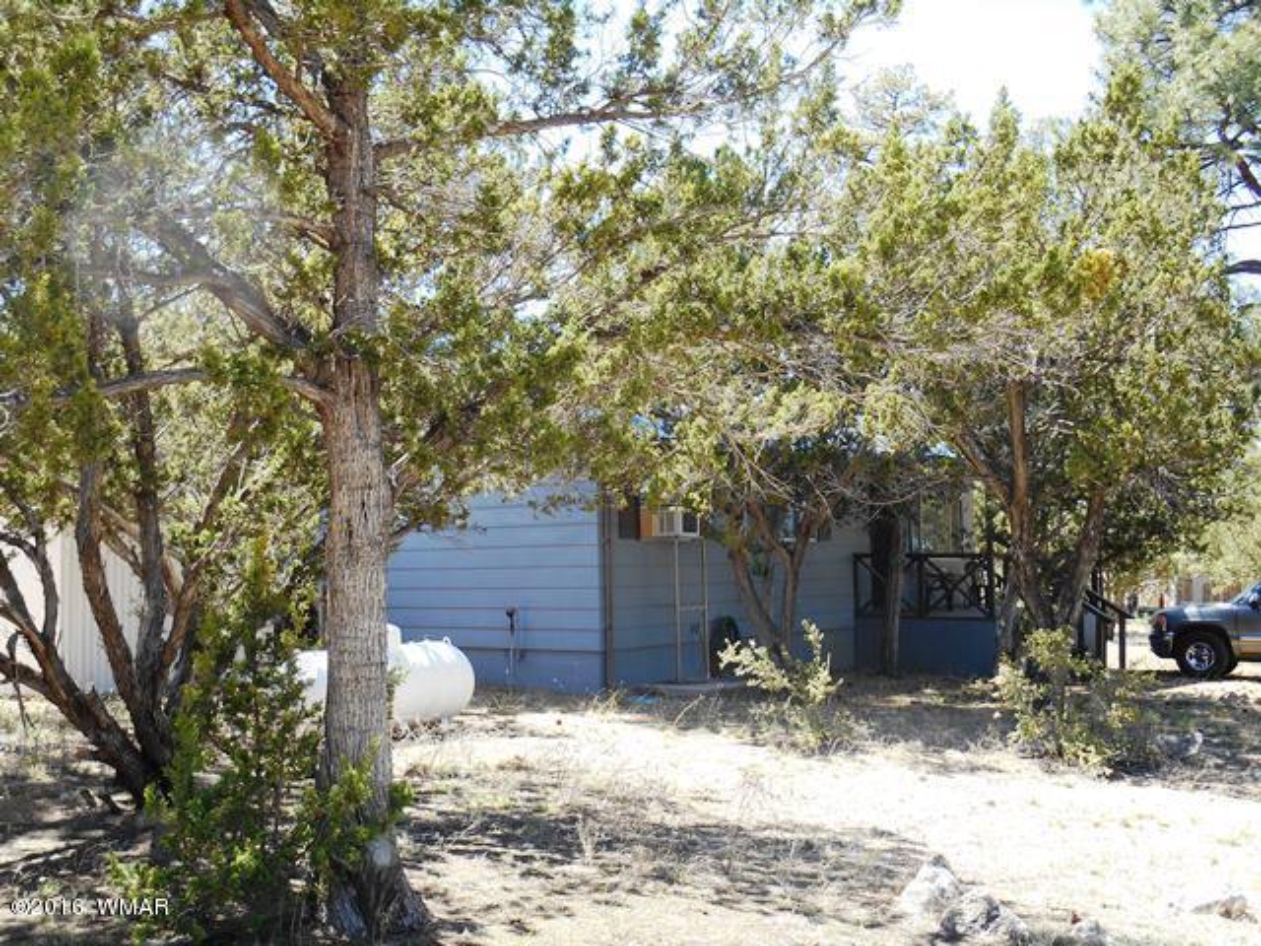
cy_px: 473
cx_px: 630
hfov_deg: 45.8
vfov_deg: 35.1
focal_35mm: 41
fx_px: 1494
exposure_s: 1/100
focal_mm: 7.2
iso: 80
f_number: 3.9
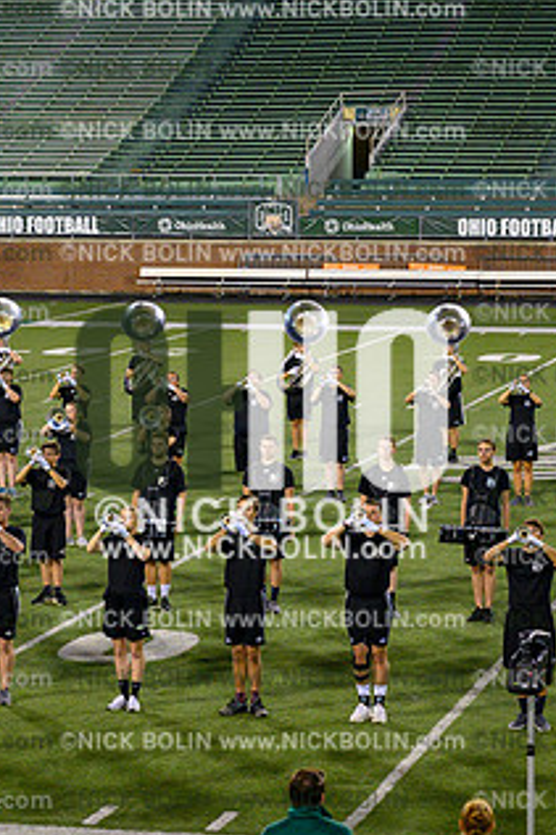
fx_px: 2968
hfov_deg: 10.7
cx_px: 261
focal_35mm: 128
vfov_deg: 16.0
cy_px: 435
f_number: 4
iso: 4000
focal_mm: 70
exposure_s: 1/1000
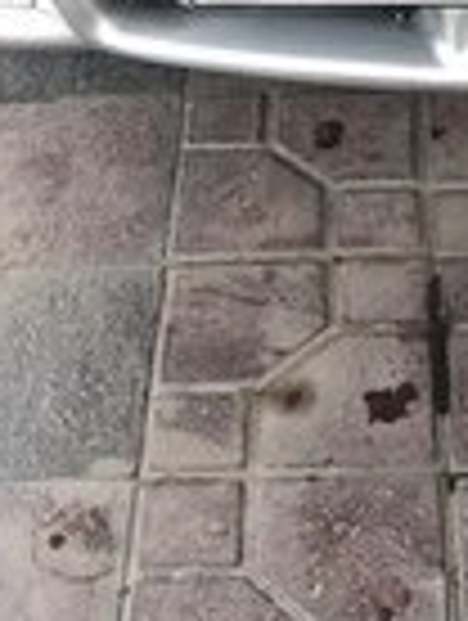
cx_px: 414
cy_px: -364
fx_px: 1743
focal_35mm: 97
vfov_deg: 17.7
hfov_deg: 15.1
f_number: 1.9
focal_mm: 3.7
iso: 40
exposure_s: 1/201
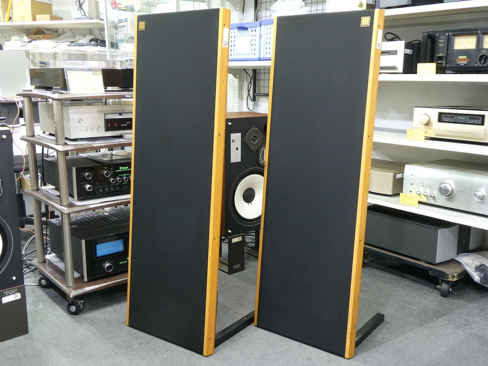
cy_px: 183
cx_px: 244
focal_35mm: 35
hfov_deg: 52.6
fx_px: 493
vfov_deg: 40.7
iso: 100
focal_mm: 6.3
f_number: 3.7
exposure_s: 1/1.6
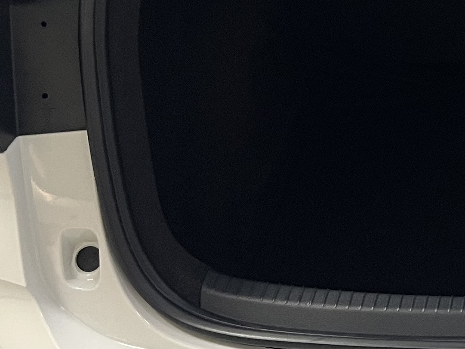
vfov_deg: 15.2
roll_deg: +0.5
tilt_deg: -29.4
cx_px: 641
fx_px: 1303
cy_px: 96
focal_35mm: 97
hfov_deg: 18.5
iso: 200
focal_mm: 5.1
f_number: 1.6
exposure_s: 1/60
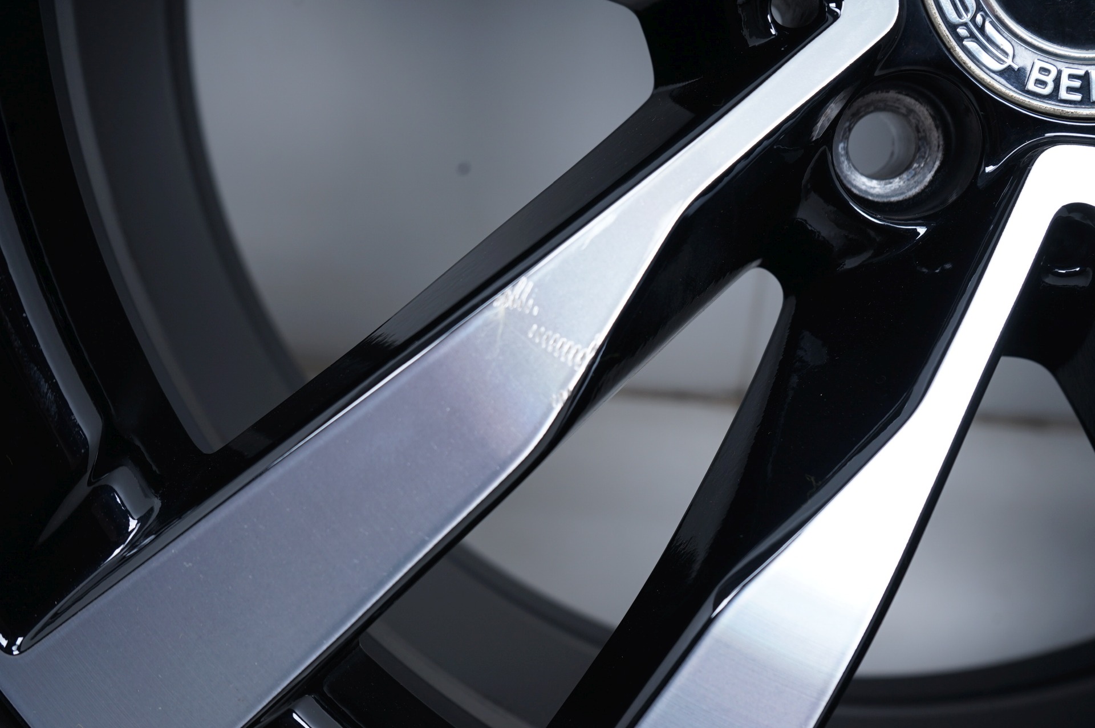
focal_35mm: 42
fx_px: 1276
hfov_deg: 46.4
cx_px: 548
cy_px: 364
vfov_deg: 31.8
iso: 250
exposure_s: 1/125
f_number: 7.1
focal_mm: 42
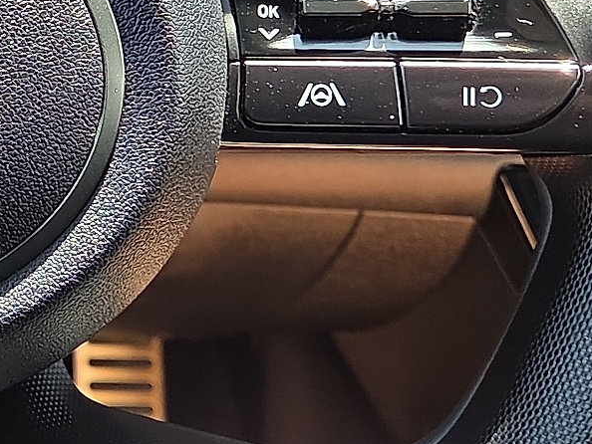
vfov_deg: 14.0
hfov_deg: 17.5
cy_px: 49
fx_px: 1796
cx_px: -194
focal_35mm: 105
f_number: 1.8
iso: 47
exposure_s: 1/119
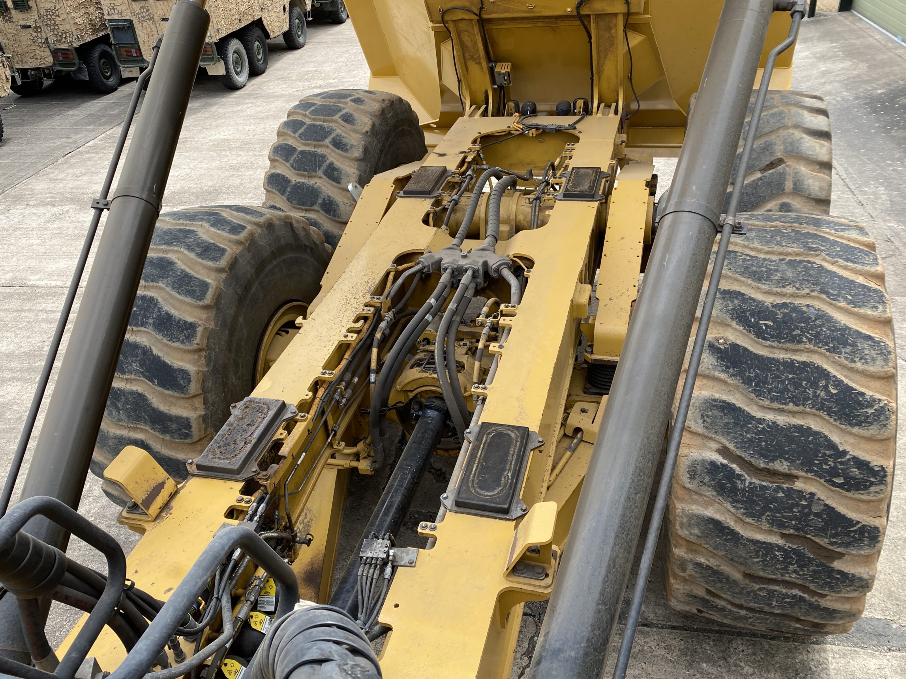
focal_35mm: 29
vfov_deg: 48.2
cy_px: 325
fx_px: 759
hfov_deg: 61.6
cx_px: 437
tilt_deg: -31.9
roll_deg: +5.0
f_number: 1.8
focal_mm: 4.25
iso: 32
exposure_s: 1/890
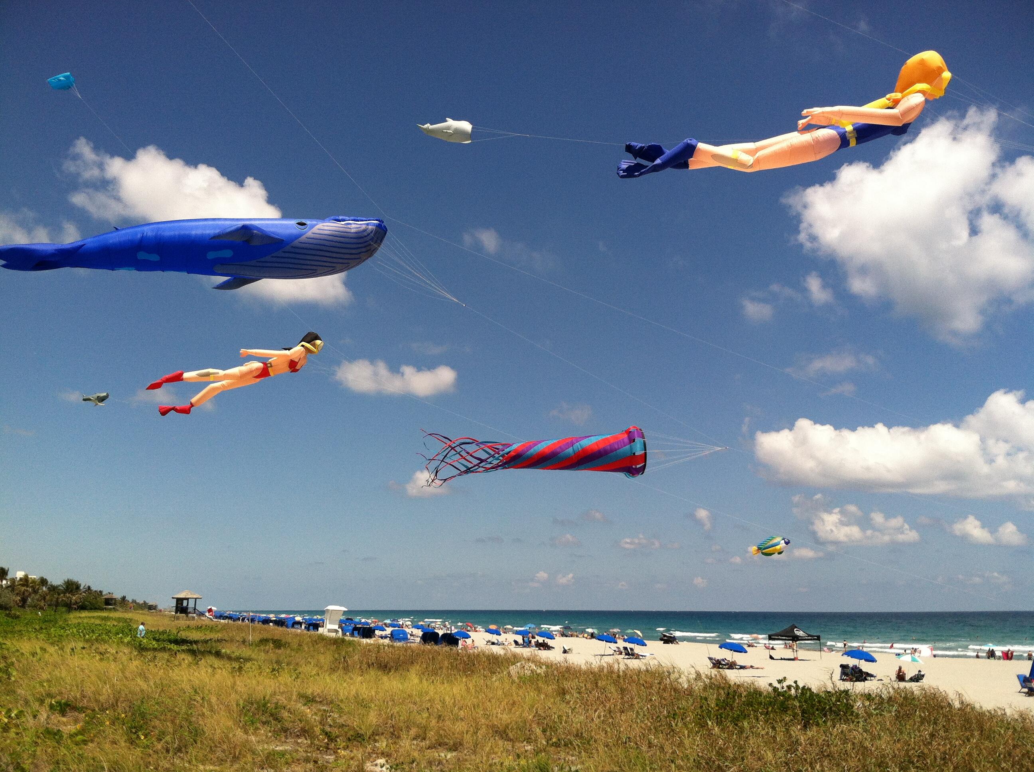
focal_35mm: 35
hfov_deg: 52.7
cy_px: 386
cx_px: 517
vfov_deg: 40.6
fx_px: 1044
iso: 80
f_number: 2.8
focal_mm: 3.85
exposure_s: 1/2143
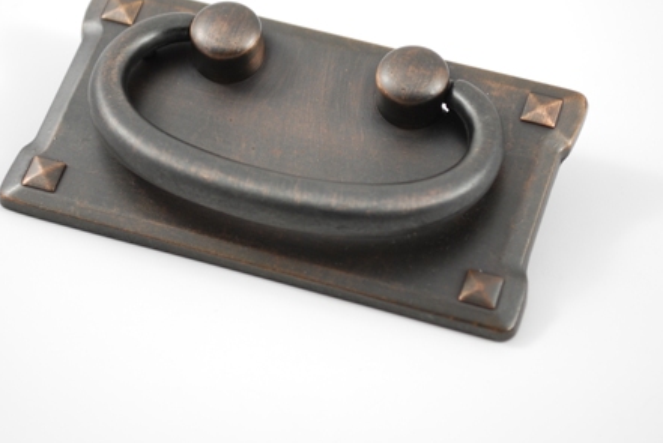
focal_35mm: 120
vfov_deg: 11.5
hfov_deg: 17.1
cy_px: 147
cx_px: 292
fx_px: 2207
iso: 100
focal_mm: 55
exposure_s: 1/6
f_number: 5.6
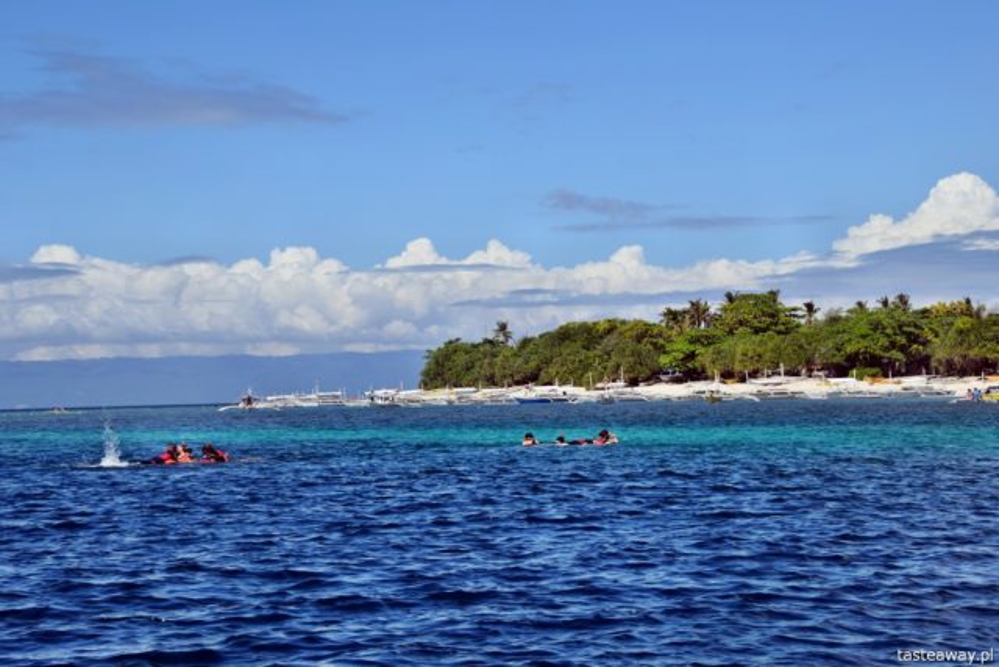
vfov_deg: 17.5
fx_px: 2165
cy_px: 334
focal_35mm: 78
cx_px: 500
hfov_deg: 26.0
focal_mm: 52
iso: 200
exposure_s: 1/500
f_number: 11
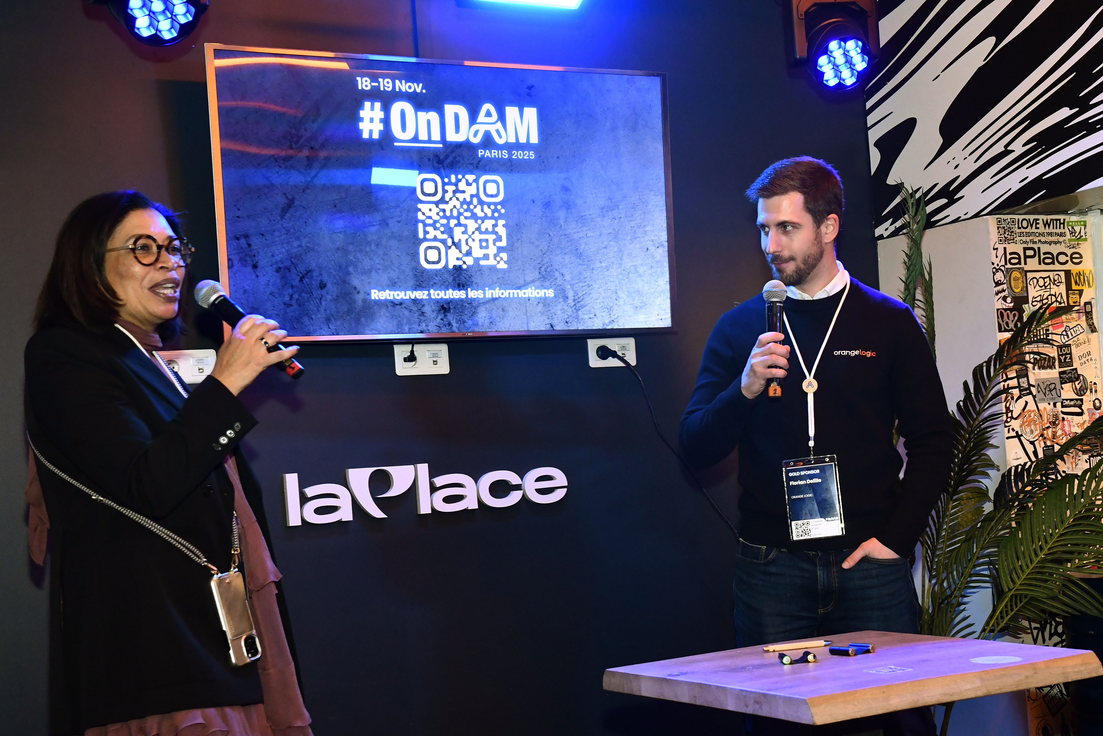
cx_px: 552
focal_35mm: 45
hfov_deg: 43.6
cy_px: 368
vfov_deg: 29.9
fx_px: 1379
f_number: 5.6
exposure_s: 1/80
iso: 2500
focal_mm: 30
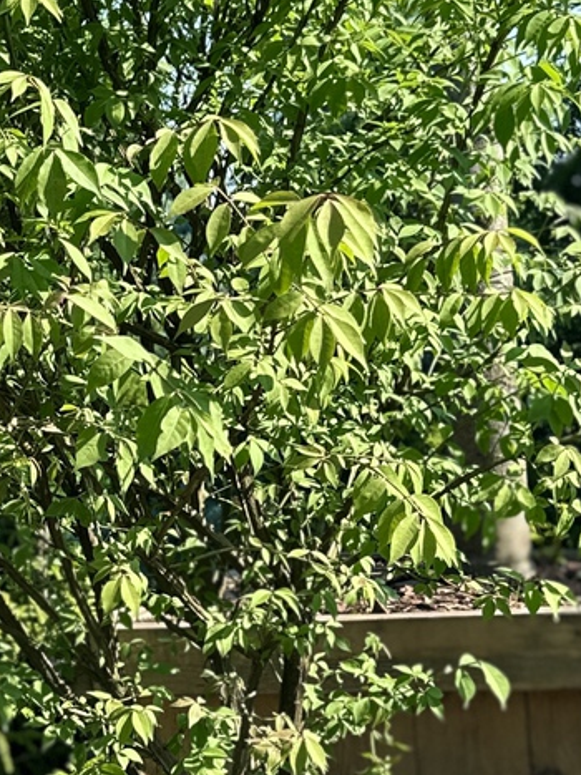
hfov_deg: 19.2
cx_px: -124
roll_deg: +1.6
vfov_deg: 27.0
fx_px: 1612
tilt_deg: -1.8
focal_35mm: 72
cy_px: 368
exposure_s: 1/1562
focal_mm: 6.86
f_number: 1.78
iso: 80
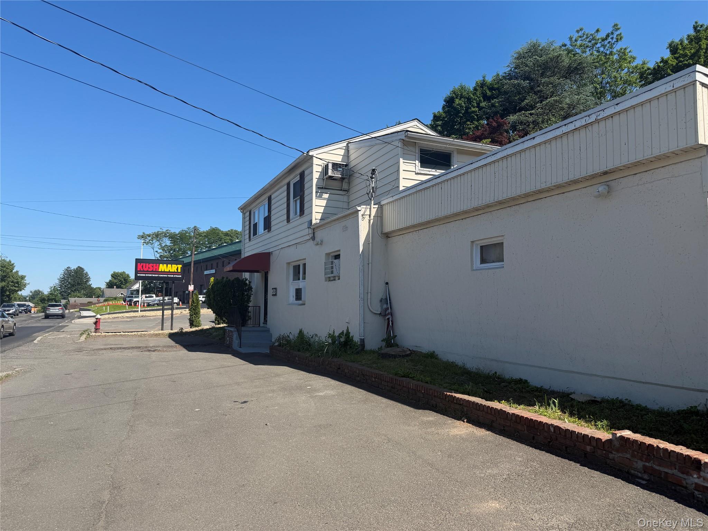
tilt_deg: +3.9
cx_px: 354
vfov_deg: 56.8
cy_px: 266
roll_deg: -0.3
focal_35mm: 24
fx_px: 491
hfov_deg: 71.6
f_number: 1.78
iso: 80
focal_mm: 6.76
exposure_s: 1/3425
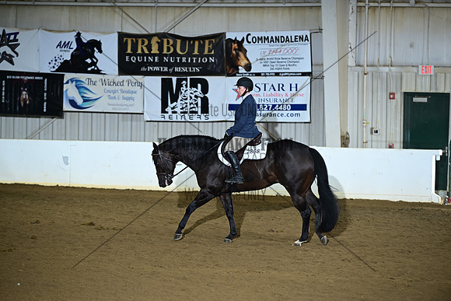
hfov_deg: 10.3
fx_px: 2506
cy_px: 150
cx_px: 226
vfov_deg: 6.9
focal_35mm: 200
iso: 640
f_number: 4
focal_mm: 200
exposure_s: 1/203
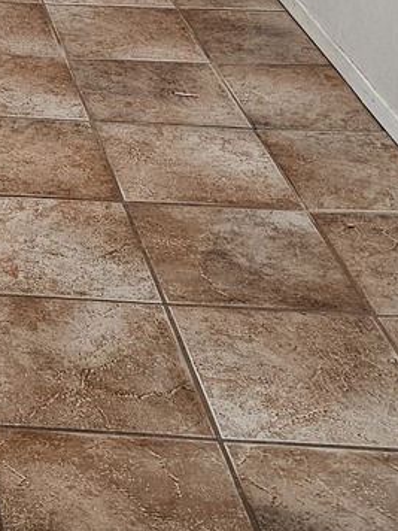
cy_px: -218
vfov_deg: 19.0
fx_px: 1426
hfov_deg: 14.3
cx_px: -283
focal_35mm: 93
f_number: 1.7
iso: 160
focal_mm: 6.3
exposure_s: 1/120
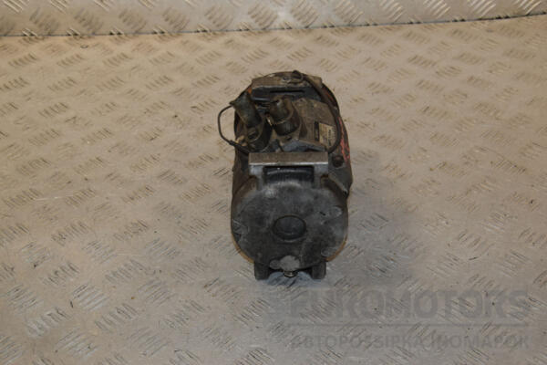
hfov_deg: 33.4
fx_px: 912
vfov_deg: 22.6
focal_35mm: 60
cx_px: 274
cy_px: 182
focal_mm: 40
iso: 800
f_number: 9
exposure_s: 1/200
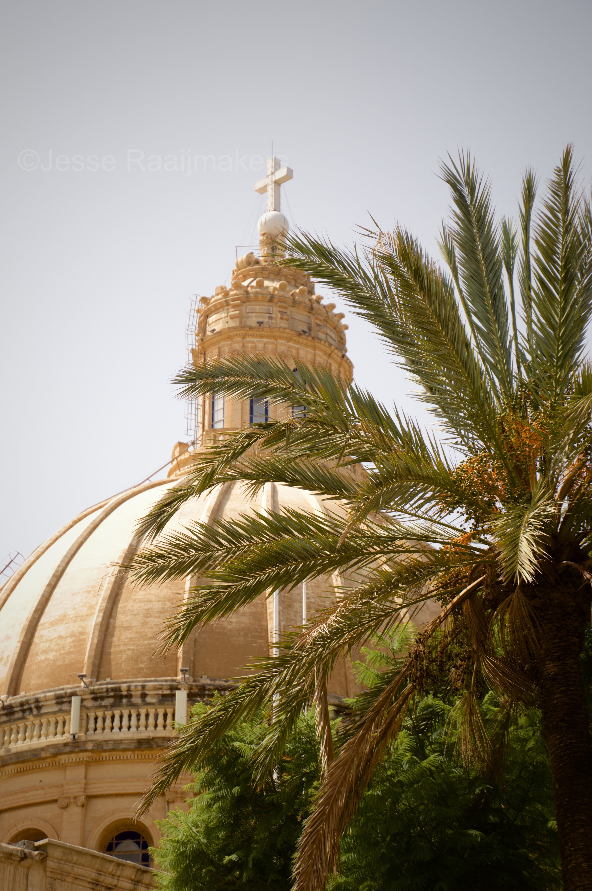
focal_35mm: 93
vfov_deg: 21.9
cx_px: 296
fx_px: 2298
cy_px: 446
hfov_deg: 14.7
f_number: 5
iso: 100
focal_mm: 62
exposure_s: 1/500
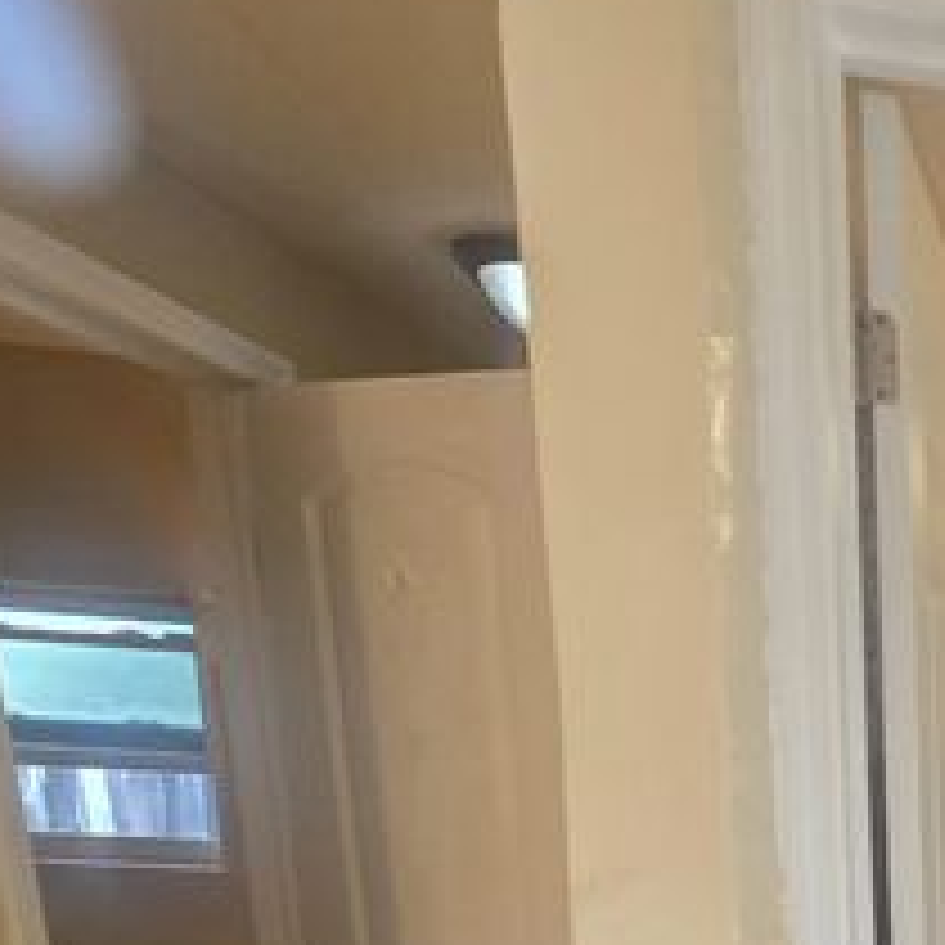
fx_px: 1081
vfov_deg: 39.6
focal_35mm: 35
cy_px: 1012
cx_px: 1346
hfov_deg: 30.9
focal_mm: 2.2
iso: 160
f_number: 2.2
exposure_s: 1/60
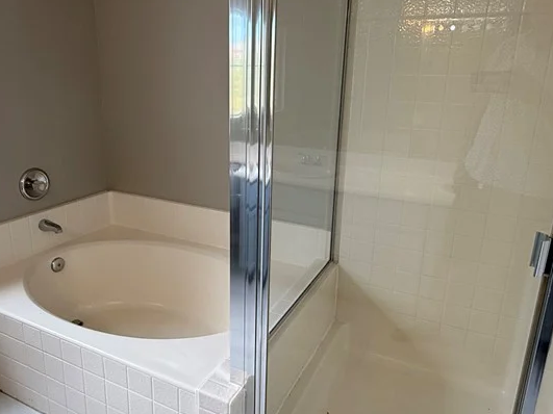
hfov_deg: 65.2
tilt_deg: -15.3
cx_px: 255
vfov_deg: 51.3
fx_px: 431
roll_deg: -0.7
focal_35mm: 27
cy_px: 190
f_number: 2.2
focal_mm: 2.22
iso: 64
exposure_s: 1/139
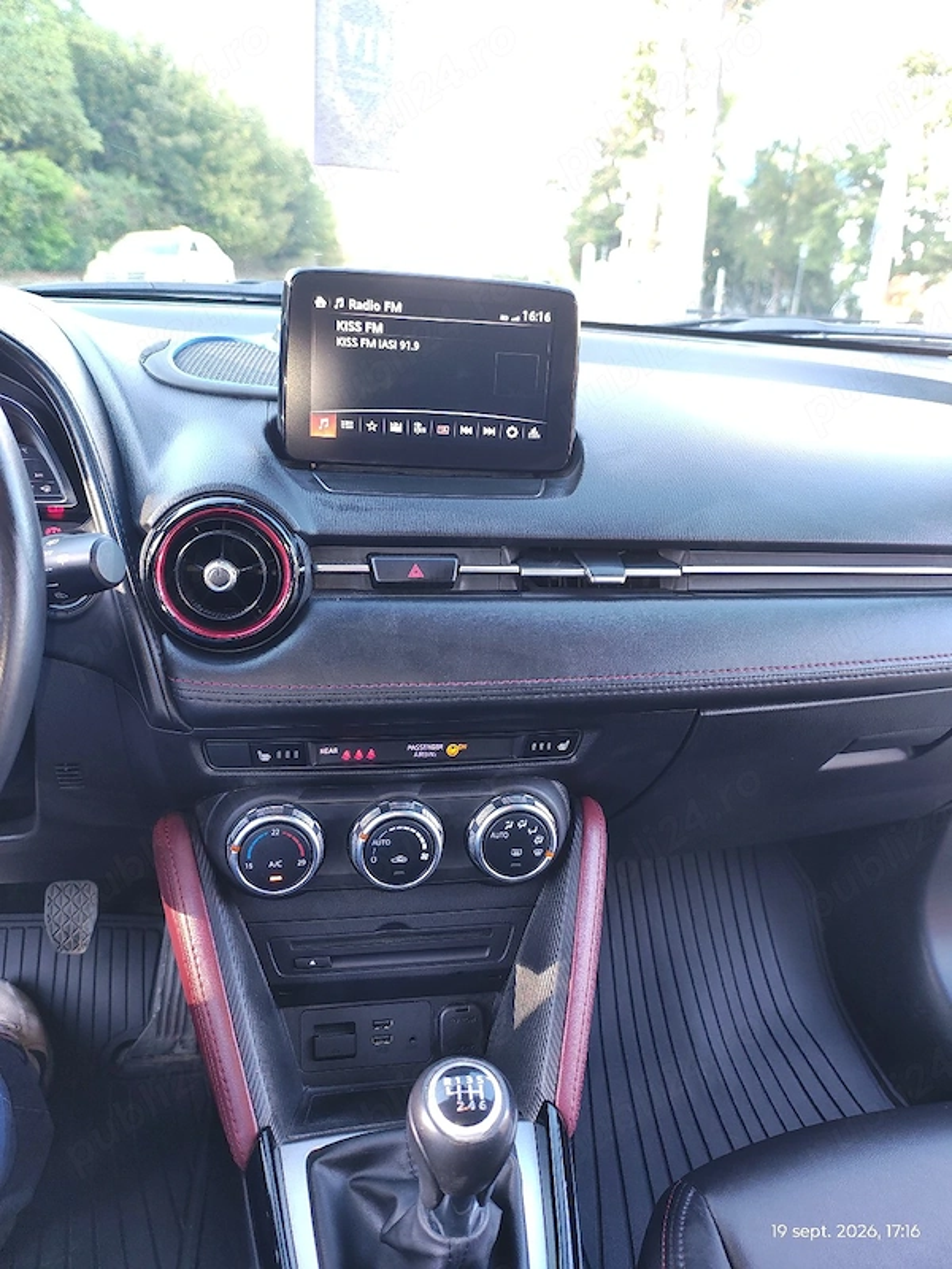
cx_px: 476
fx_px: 917
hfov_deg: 54.9
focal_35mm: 25
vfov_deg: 69.4
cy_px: 634
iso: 370
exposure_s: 1/100
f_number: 1.4
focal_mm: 5.89
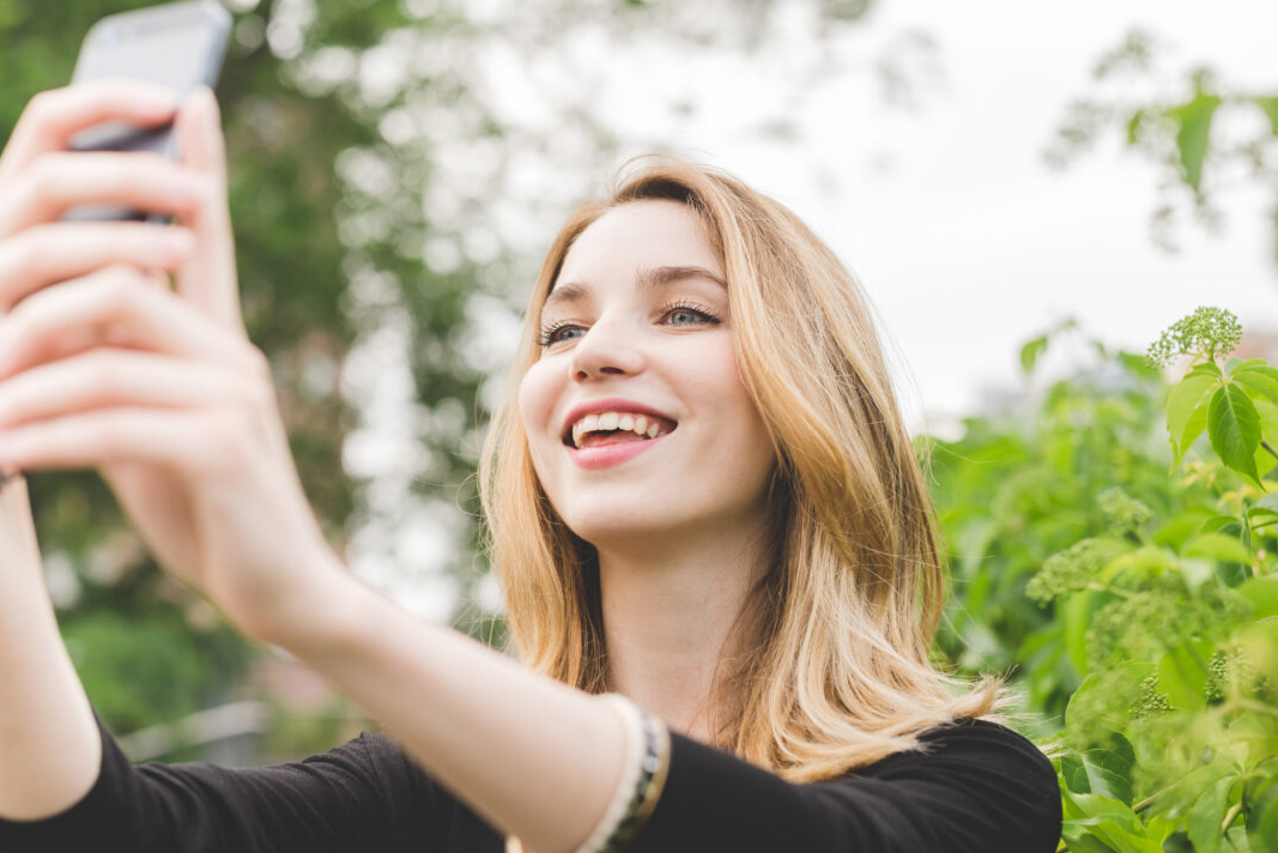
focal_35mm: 60
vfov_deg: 22.6
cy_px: 456
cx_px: 515
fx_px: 2130
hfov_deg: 33.3
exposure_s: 1/640
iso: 200
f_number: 2.8
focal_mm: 50
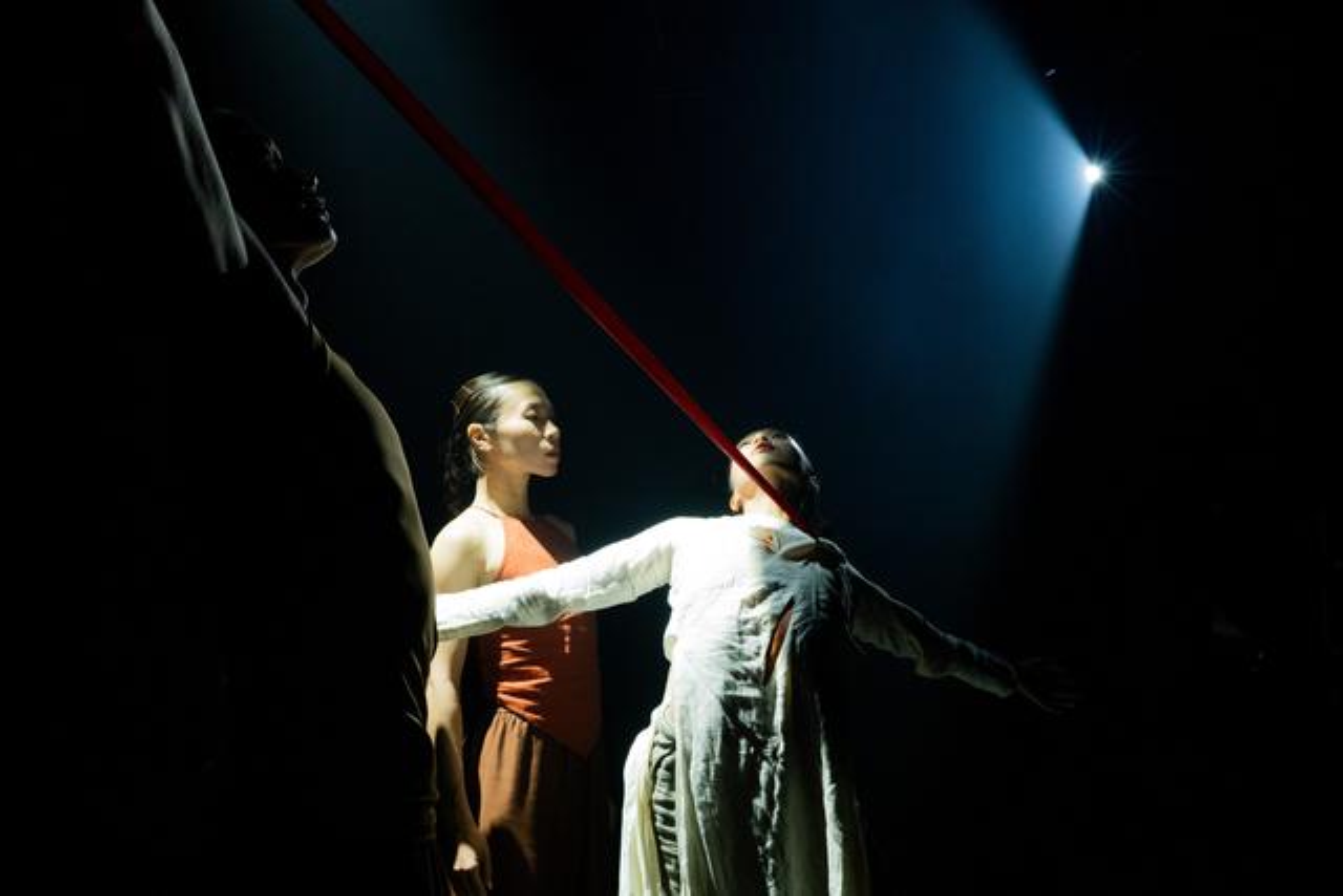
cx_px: 672
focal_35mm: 35
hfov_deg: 54.4
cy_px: 448
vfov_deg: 37.9
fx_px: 1306
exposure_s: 1/400
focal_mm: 35
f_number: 9
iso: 4000
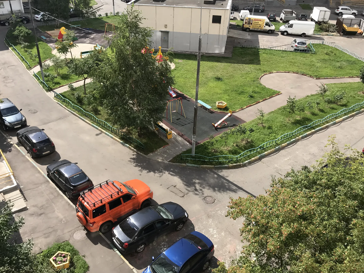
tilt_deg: -31.0
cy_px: 140
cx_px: 167
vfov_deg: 45.4
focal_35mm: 31
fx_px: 326
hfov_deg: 58.3
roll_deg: -0.8
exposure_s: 1/1473
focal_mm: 3.99
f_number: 1.8
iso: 20
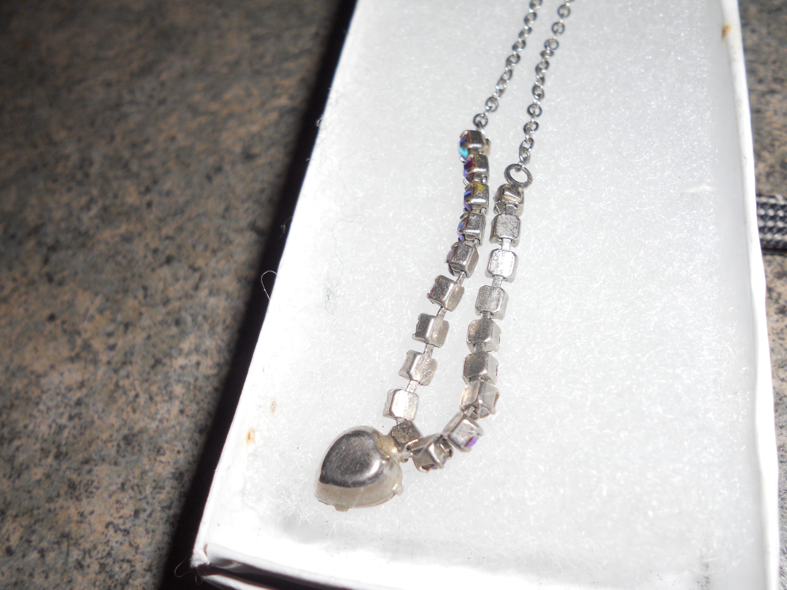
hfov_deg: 56.8
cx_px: 394
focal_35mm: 32
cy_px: 295
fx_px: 728
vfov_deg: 44.2
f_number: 8.8
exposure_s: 1/25
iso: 80
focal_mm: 5.8
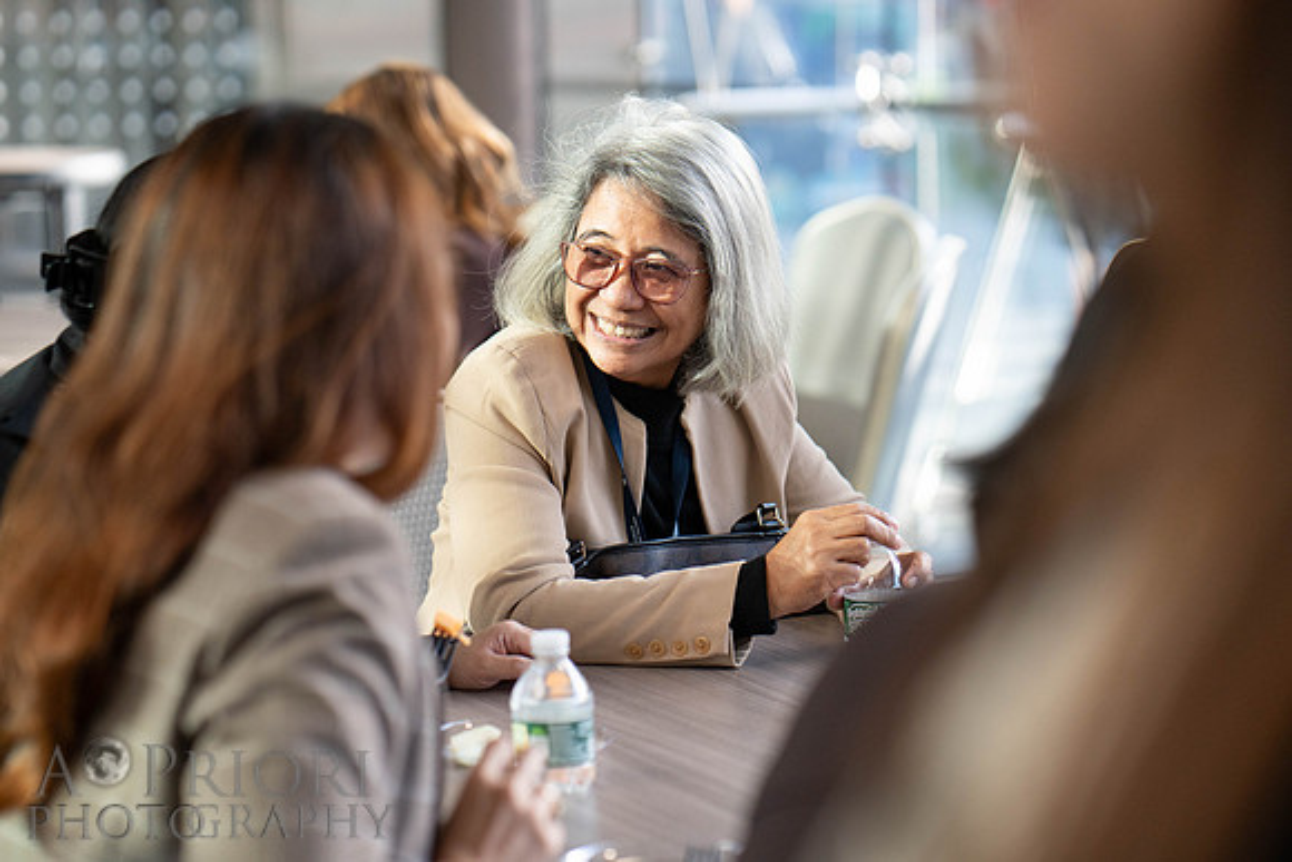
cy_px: 487
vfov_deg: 14.3
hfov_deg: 21.2
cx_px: 562
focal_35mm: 96
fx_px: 3446
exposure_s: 1/1250
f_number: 2.5
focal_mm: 85
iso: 1000
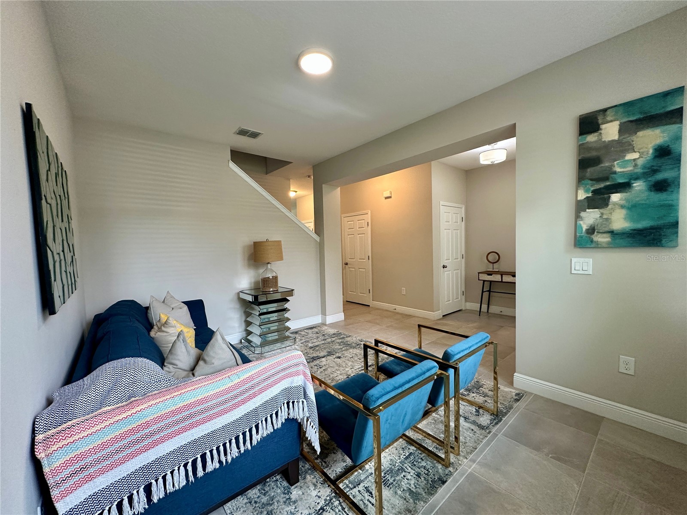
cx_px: 344
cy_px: 258
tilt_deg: -1.7
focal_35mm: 14
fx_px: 278
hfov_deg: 102.1
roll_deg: +1.6
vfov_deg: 85.7
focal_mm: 2.22
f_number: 2.2
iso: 200
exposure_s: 1/120
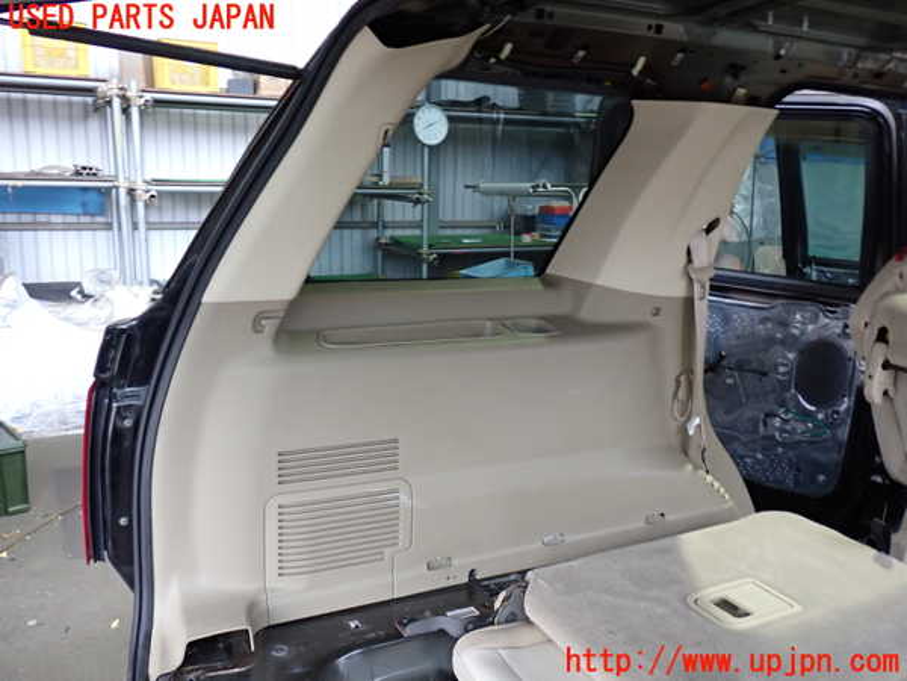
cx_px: 454
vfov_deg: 46.8
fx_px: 786
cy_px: 340
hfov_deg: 60.0
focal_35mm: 30
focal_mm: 5.4
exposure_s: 1/30
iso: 400
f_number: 2.3
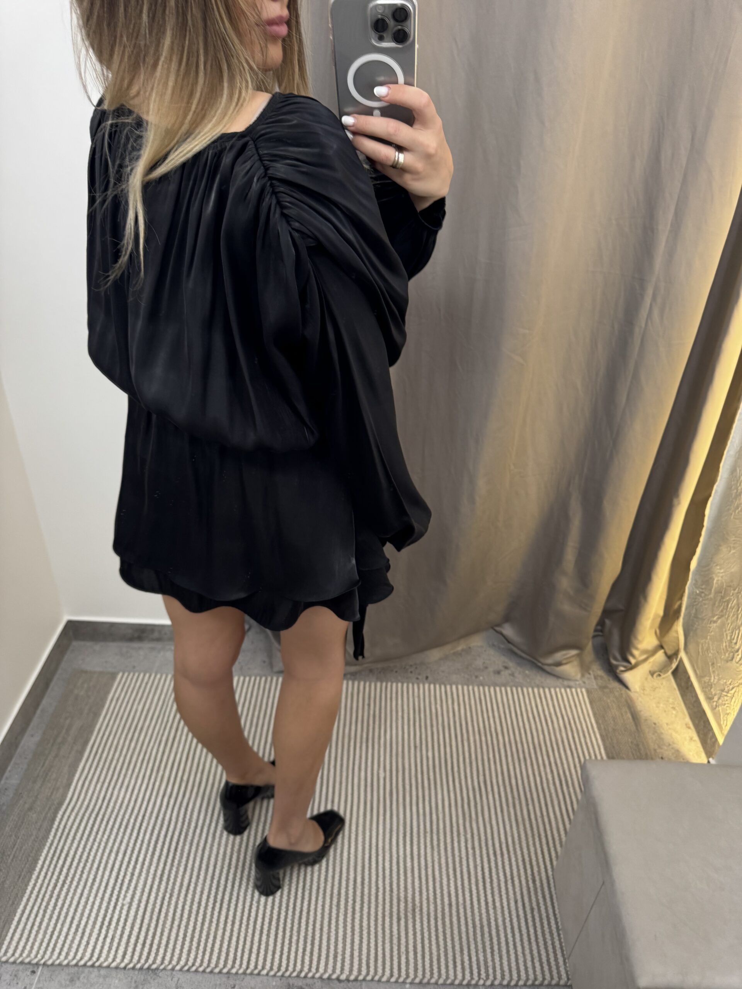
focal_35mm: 24
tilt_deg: -33.3
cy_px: 494
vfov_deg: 71.6
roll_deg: -4.5
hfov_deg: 56.8
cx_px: 371
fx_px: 686
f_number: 1.78
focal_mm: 6.76
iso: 250
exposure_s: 1/50
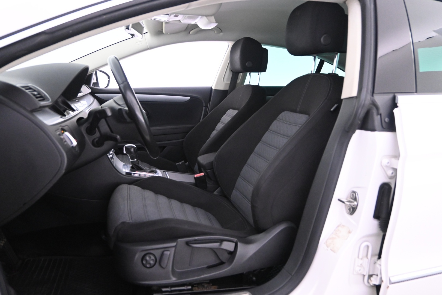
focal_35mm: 27
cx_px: 221
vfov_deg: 47.9
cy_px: 148
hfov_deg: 67.4
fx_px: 331
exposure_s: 1/30
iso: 3200
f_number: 3.5
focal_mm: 18
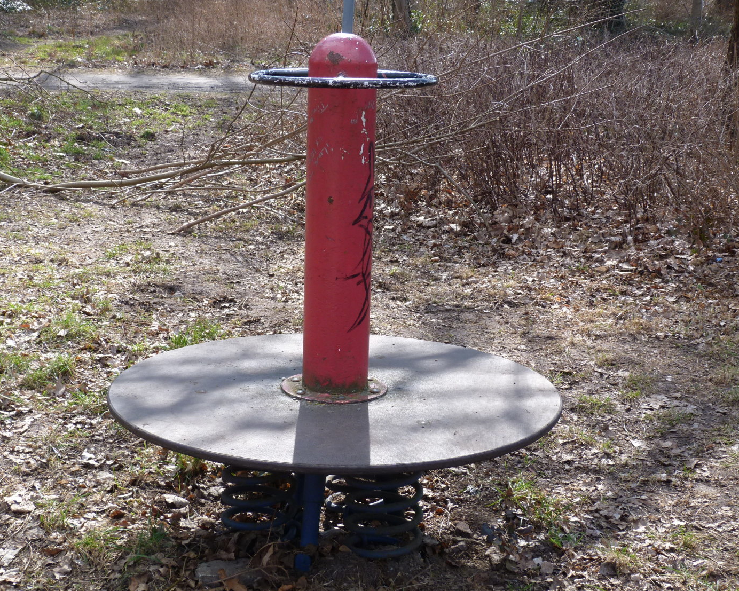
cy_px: 292
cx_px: 343
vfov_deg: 27.6
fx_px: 1203
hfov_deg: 34.1
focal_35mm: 55
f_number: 4
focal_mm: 9.4
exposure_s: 1/160
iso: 80
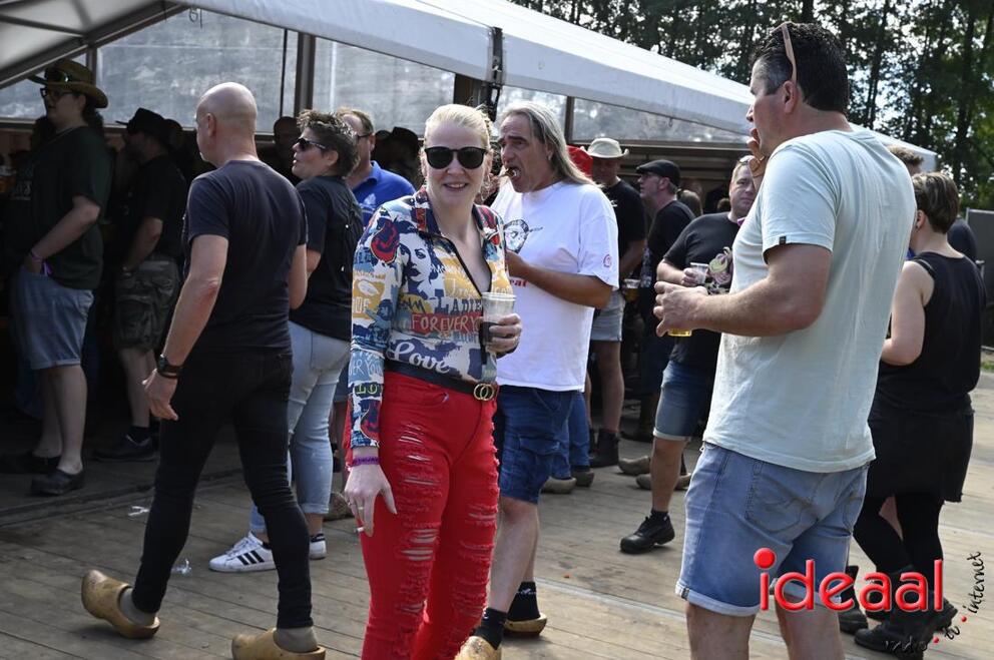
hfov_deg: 39.6
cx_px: 497
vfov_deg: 26.9
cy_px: 330
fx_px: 1379
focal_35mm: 50
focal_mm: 50
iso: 1000
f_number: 10
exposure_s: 1/400
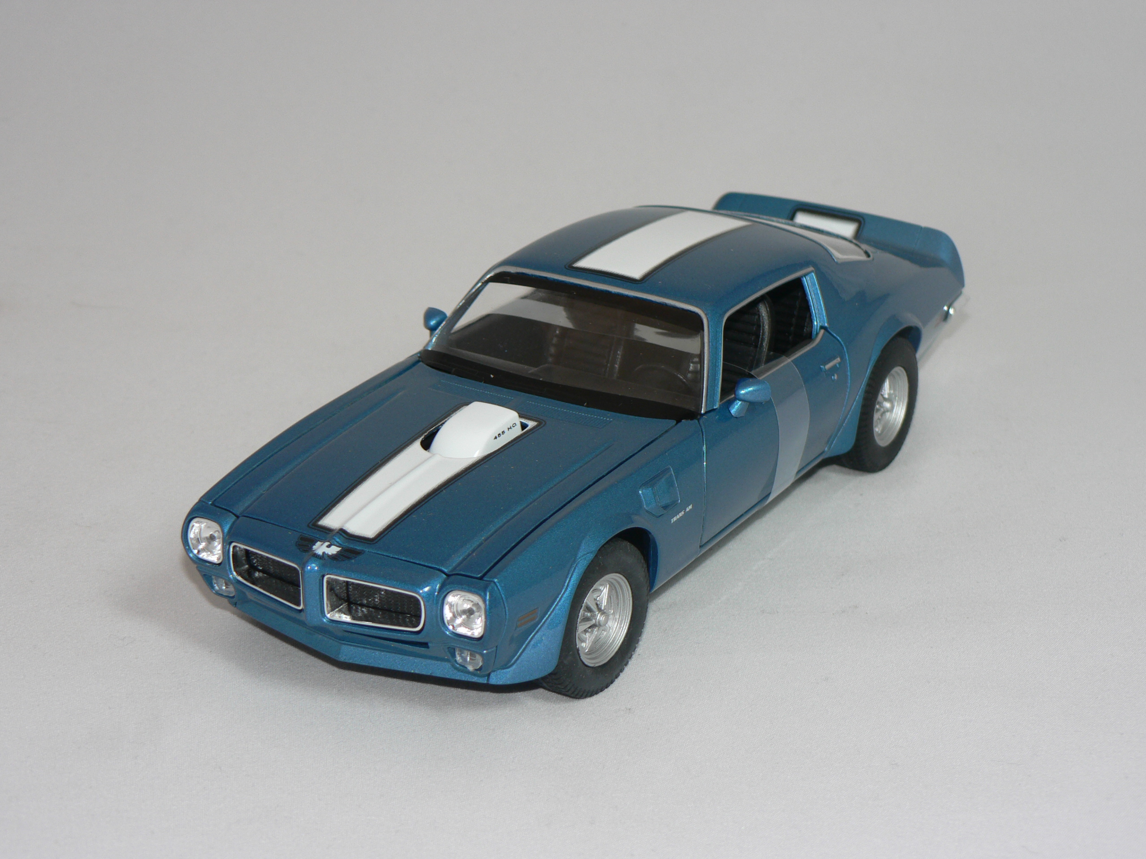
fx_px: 2847
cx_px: 573
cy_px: 430
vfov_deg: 17.2
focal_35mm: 86
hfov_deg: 22.8
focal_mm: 14.3
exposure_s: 1/60
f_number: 3.2
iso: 80
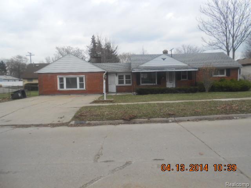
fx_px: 189
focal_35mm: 26
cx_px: 126
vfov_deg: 53.1
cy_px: 94
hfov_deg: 67.3
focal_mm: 4.6
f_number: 3.5
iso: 80
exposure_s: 1/500
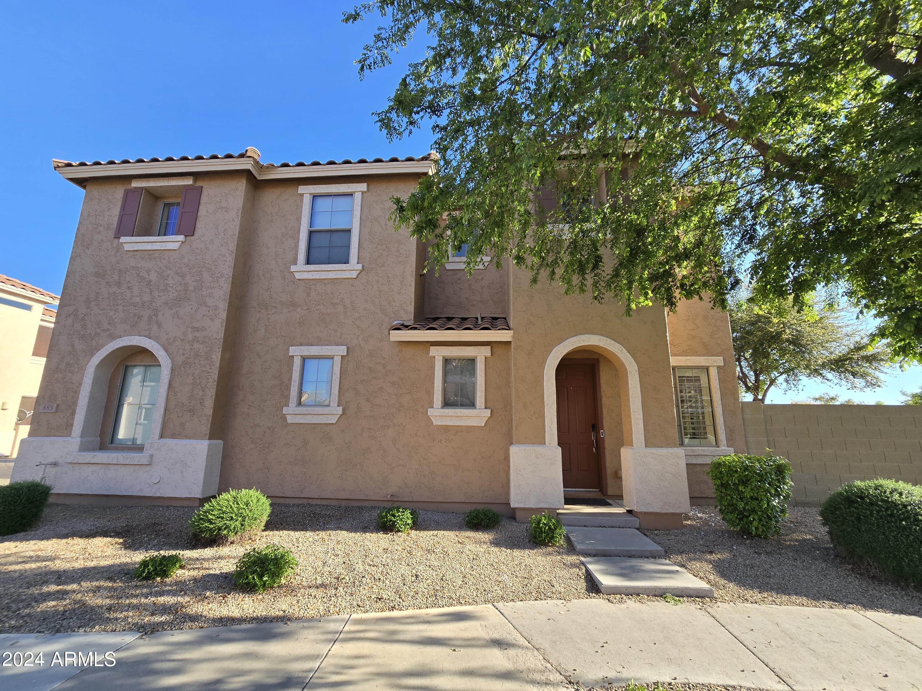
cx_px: 461
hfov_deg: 106.2
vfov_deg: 89.9
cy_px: 346
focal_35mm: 13
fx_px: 346
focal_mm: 2.2
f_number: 2.2
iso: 50
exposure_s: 1/818
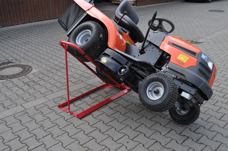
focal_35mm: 36
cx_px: 114
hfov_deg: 53.2
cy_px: 76
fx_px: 228
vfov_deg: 36.8
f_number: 8
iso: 200
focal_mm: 24
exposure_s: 1/250
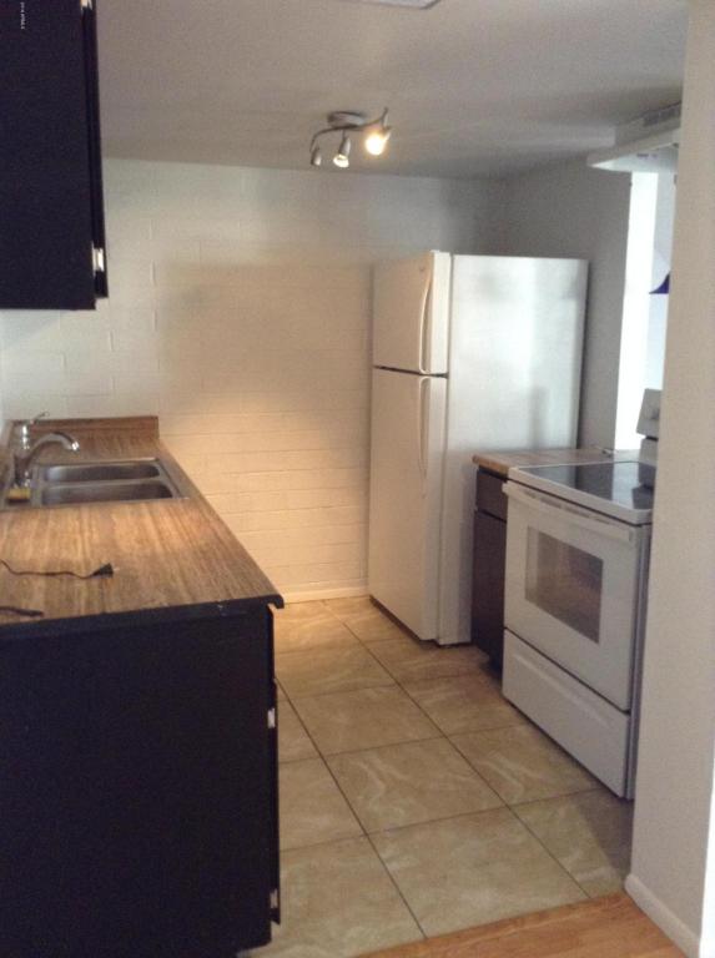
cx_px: 358
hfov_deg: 42.8
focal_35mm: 33
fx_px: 912
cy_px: 479
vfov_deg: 55.4
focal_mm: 3.3
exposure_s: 1/24
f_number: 2.4
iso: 160
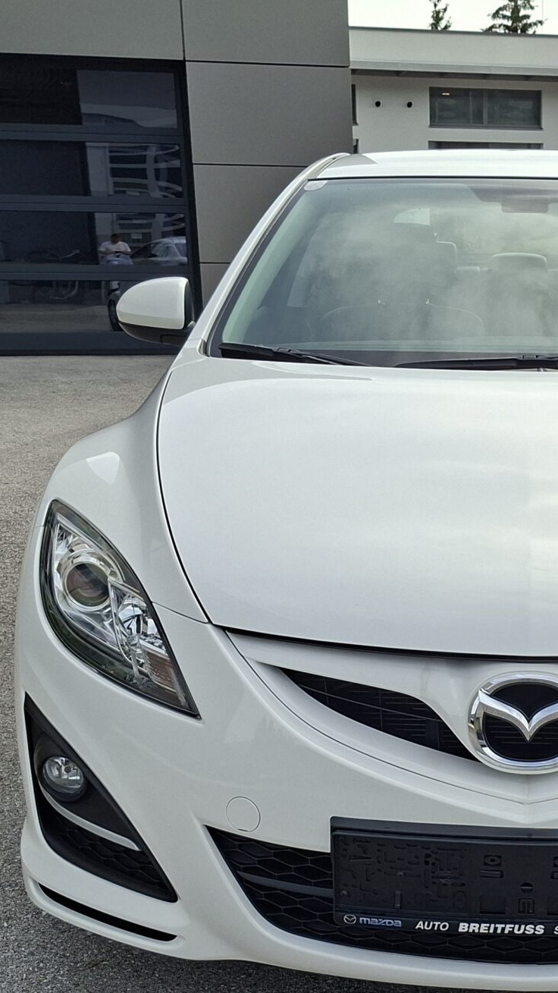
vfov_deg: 41.5
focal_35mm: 49
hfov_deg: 23.8
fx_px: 1289
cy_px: 670
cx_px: 487
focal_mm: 5.54
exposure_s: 1/1890
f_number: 1.8
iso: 50
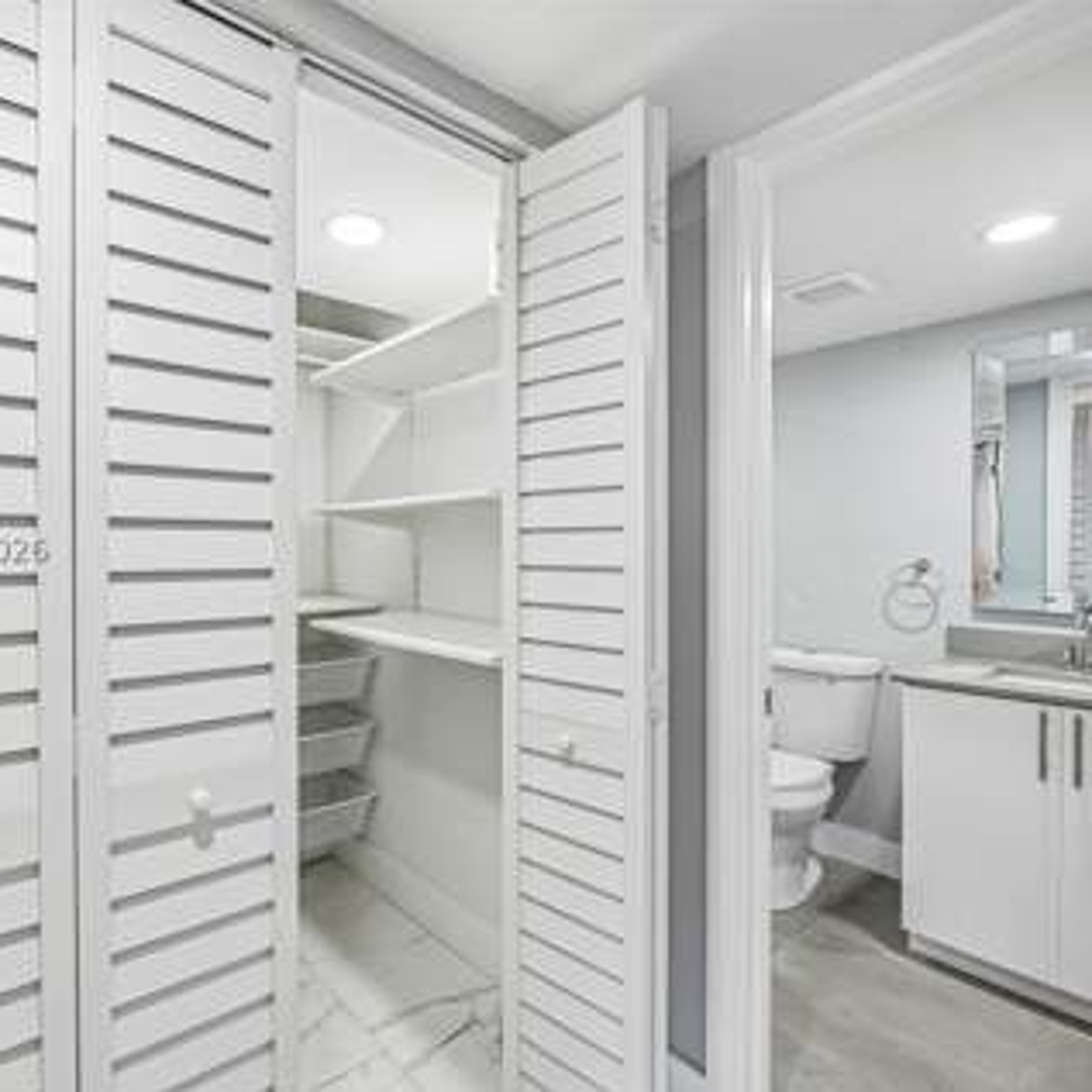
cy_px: 546
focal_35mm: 18
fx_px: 642
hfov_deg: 79.7
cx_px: 431
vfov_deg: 80.7
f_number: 7.1
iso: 160
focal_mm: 14
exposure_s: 1/13
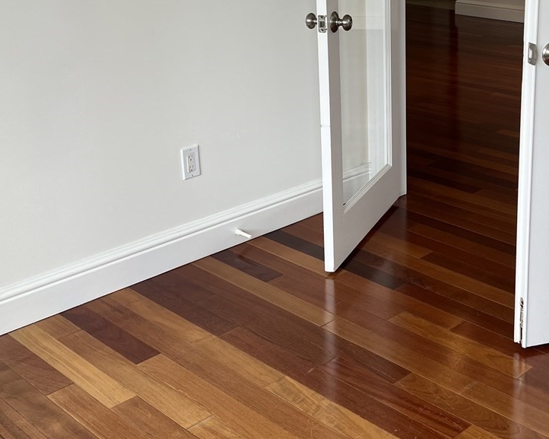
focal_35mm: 54
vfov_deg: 27.7
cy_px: 112
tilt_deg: -14.1
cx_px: 398
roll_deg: +0.4
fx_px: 877
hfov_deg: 34.2
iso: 50
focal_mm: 5.7
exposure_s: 1/121
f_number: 1.5
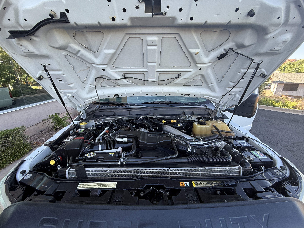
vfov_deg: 85.7
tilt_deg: -15.4
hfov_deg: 102.1
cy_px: 114
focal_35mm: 14
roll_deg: +0.3
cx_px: 152
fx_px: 123
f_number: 2.2
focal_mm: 2.22
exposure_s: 1/114
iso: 50
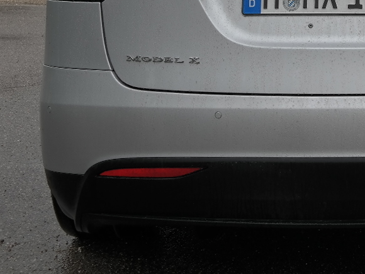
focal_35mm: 86
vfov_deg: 16.4
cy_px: -69
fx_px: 907
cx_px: 387
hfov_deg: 21.7
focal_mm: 20
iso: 100
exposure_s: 1/180
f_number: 5.6
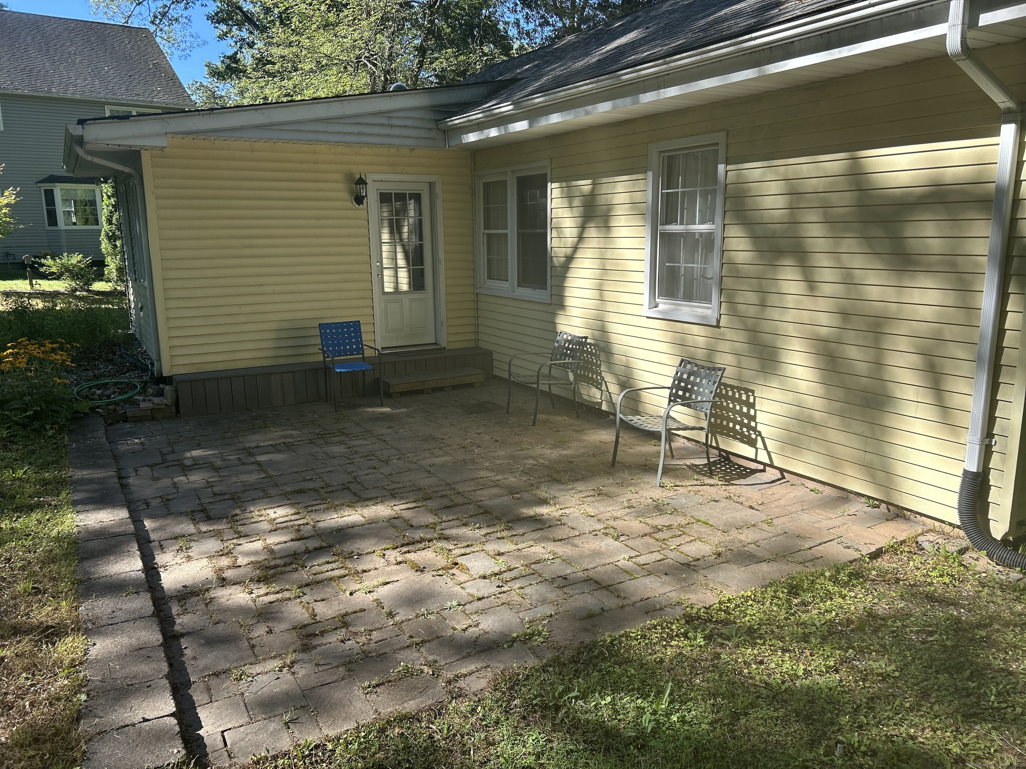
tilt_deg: -11.6
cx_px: 513
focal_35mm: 26
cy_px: 384
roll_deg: +0.9
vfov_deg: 53.1
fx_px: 771
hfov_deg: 67.3
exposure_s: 1/1252
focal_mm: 5.7
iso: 50
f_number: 1.5
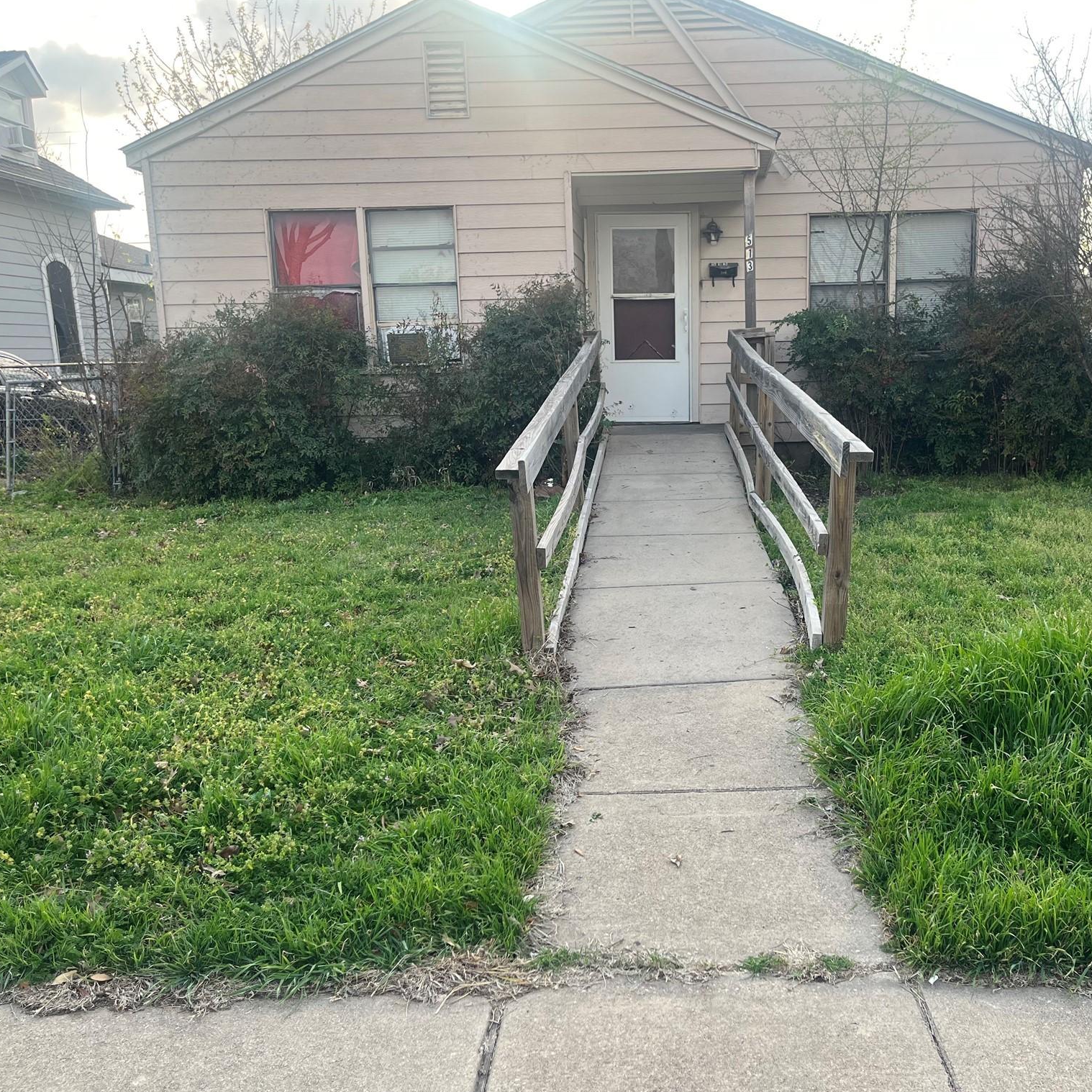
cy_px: 550
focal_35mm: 31
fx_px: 1106
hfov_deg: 52.2
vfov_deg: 52.5
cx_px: 647
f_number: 1.6
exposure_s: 1/520
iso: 50
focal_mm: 5.1
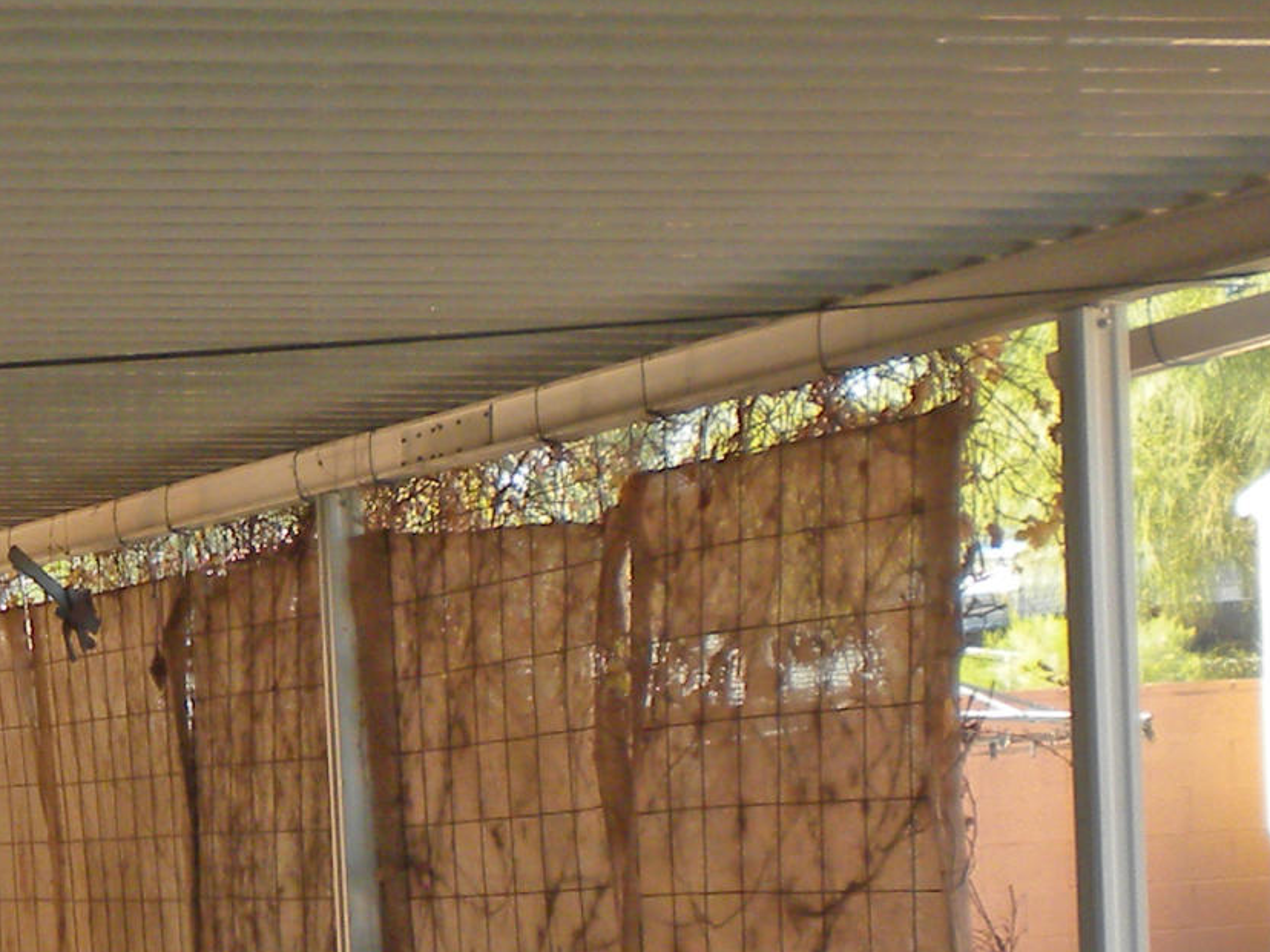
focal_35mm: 134
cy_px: 1072
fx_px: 4916
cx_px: -118
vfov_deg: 10.9
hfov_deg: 14.4
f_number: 3.5
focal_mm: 6.6
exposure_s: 1/128
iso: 64
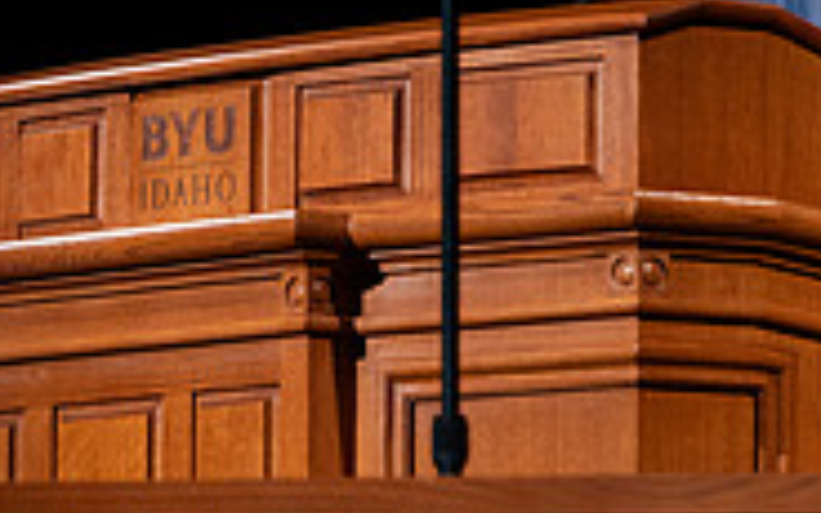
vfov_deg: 1.9
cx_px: 1034
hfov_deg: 3.1
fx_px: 15394
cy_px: 4
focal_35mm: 688
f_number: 2.8
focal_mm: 200
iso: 1250
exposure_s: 1/250
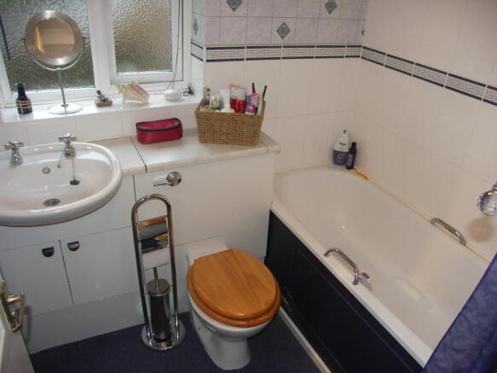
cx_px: 248
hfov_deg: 63.5
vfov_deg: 49.7
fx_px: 402
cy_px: 186
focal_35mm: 28
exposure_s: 1/50
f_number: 2.8
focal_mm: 7.2
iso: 100
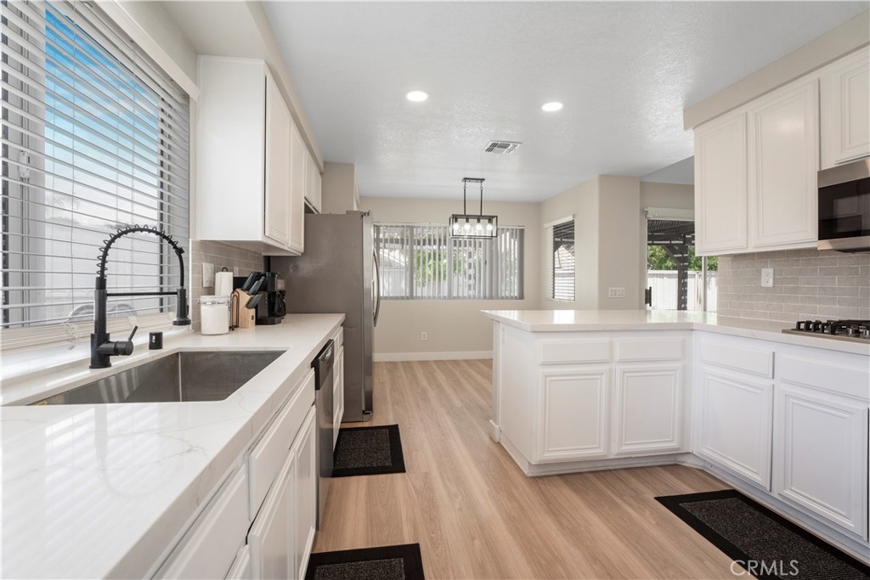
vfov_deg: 73.8
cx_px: 435
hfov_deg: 96.7
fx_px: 387
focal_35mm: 16
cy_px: 290
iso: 400
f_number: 8
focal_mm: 16
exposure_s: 1/30
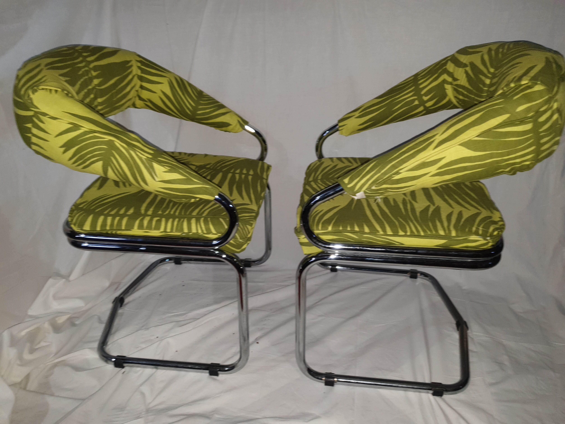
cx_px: 282
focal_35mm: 26
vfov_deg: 53.1
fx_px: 424
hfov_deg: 67.3
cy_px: 212
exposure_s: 1/36
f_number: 1.5
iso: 80
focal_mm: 4.3
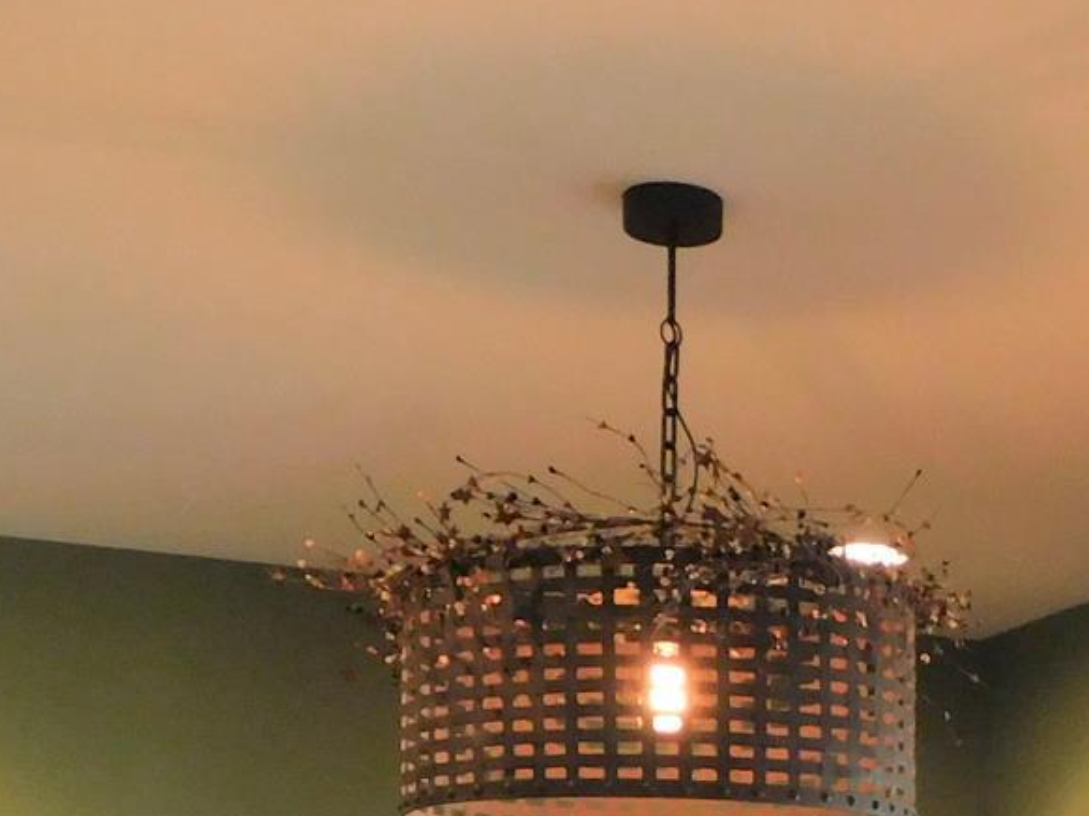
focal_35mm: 81
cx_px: 1125
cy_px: 1188
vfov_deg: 16.7
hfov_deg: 23.0
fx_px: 2547
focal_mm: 4
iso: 320
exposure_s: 1/30
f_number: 3
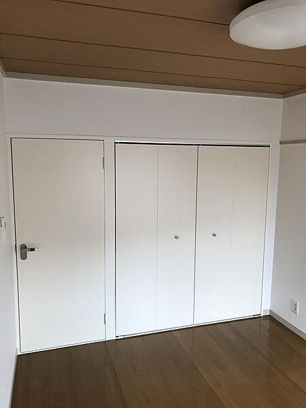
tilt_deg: -6.7
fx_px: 330
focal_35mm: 28
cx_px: 153
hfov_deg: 49.7
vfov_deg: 63.4
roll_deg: -1.3
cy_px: 204
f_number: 1.8
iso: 25
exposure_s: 1/60
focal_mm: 3.99
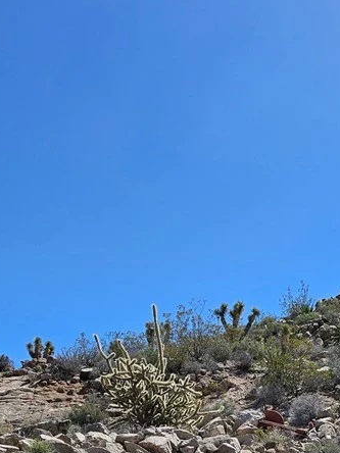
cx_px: 311
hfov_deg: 26.5
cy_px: 440
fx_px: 694
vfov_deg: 33.5
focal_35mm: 53
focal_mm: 5.4
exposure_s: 1/2443
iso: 25
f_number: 1.8
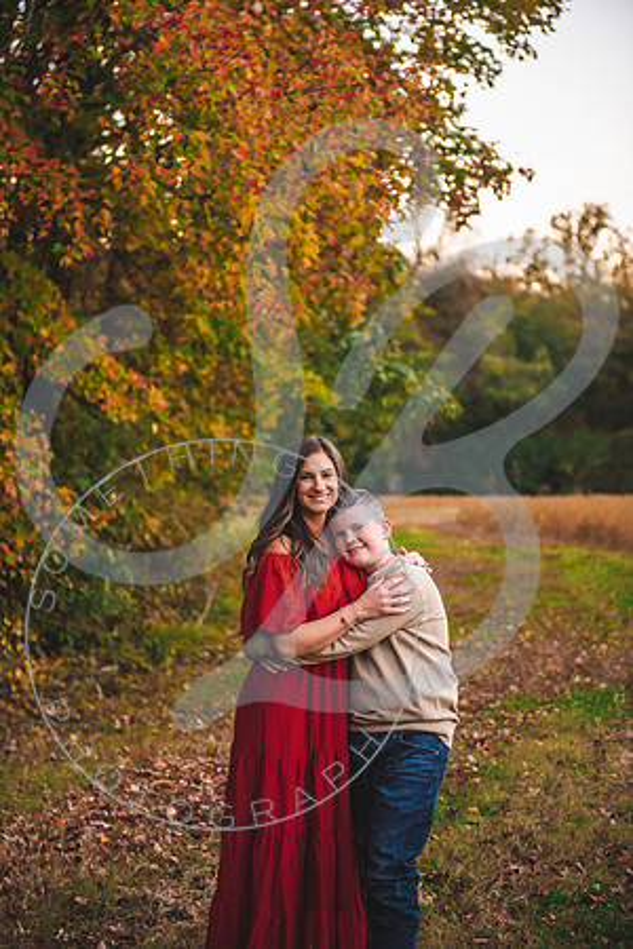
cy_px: 474
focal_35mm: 70
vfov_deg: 28.8
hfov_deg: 19.5
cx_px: 316
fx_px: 1846
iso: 1000
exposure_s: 1/200
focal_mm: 70
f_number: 2.8
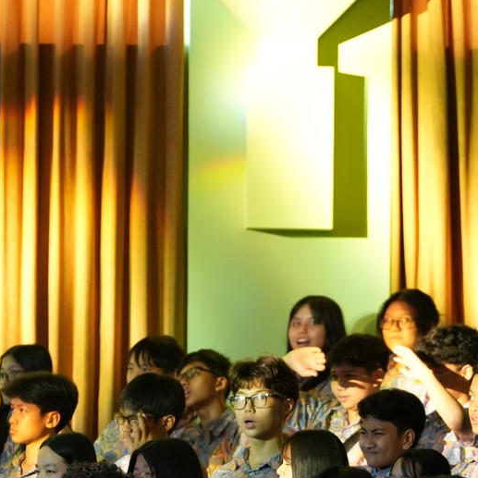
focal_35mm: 533
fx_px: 8327
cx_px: 347
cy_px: 446
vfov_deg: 3.3
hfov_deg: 3.3
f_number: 2.8
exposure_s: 1/25
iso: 3200
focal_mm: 200
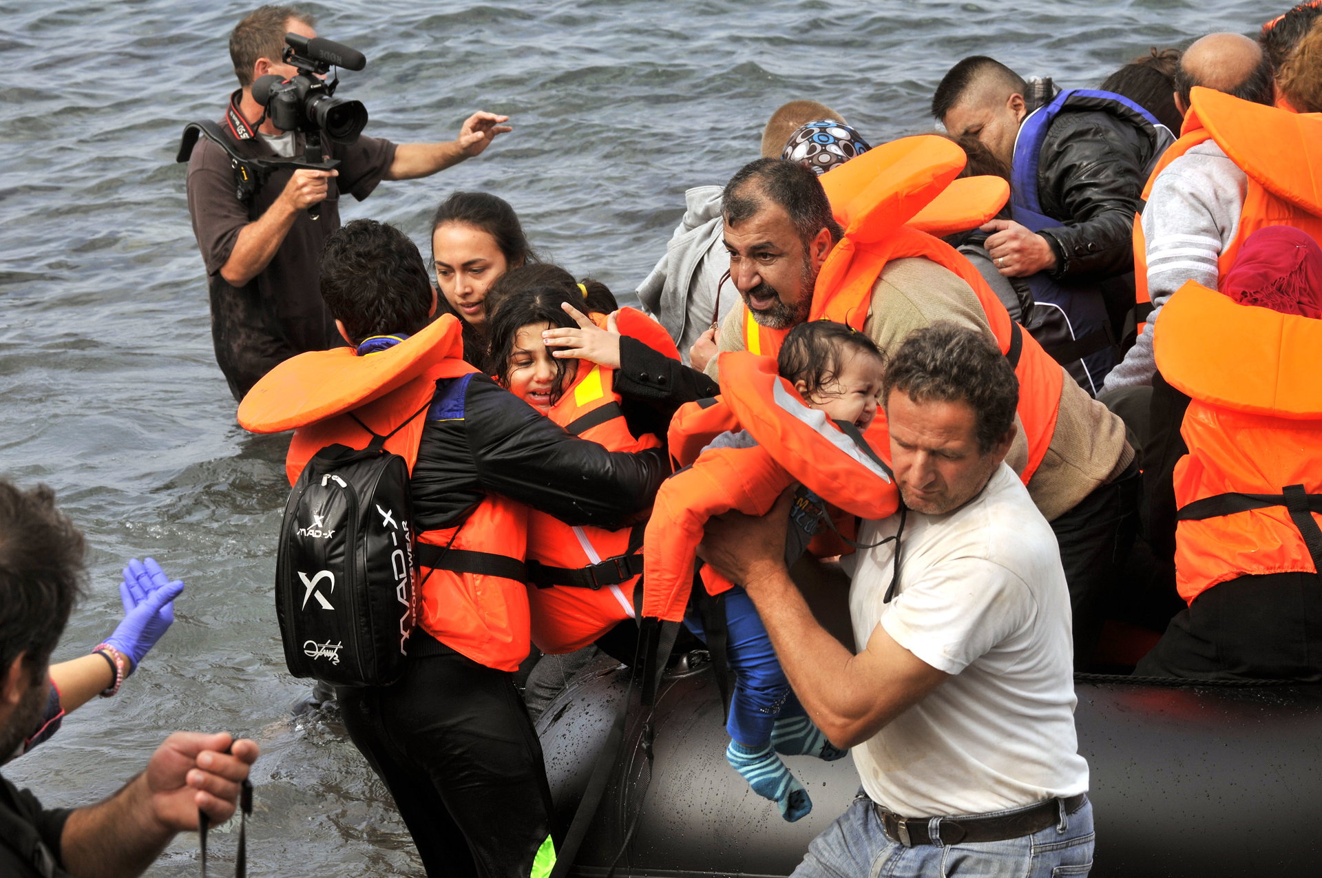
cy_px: 439
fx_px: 5776
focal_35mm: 158
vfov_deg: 8.7
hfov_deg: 13.1
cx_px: 661
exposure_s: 1/400
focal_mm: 105
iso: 200
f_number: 10
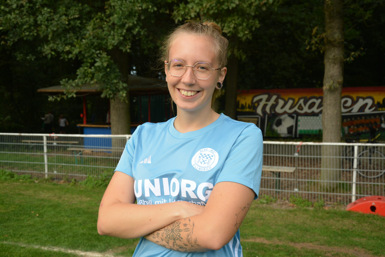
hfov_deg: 46.4
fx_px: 449
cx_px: 192
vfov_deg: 31.9
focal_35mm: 42
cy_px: 128
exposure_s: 1/250
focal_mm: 28
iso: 400
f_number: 5.6
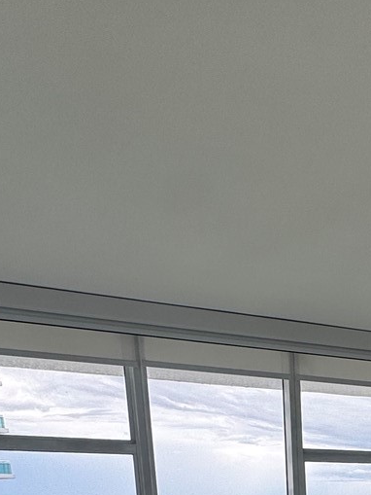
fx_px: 629
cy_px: 649
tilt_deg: -12.2
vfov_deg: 32.1
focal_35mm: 44
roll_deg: +0.7
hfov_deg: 29.5
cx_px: 414
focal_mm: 2.22
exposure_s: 1/209
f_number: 2.2
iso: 40
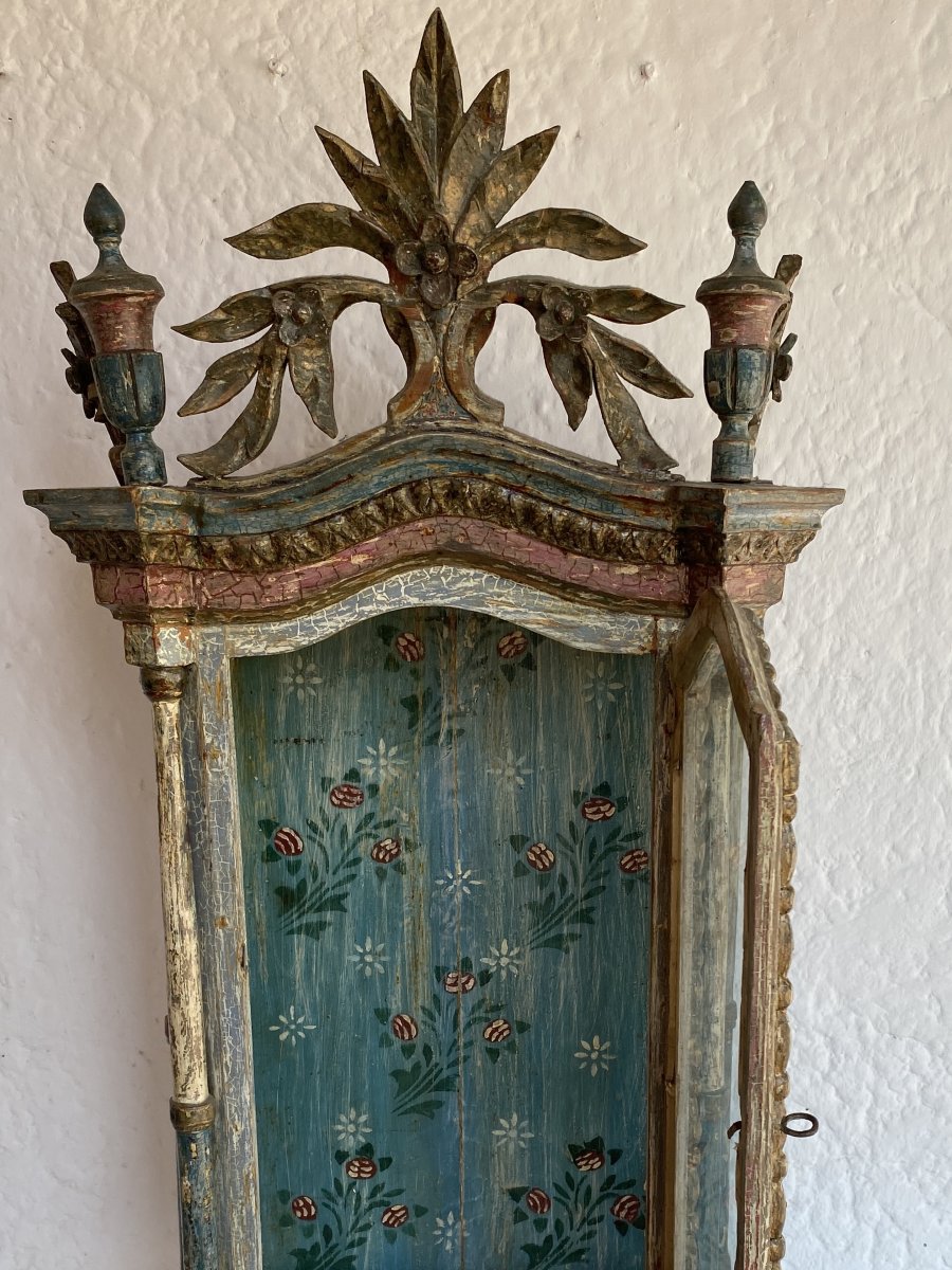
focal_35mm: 26
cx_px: 476
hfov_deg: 53.1
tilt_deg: -16.9
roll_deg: +0.8
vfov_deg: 67.3
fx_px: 953
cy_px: 635
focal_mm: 4.25
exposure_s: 1/458
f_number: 1.8
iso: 32
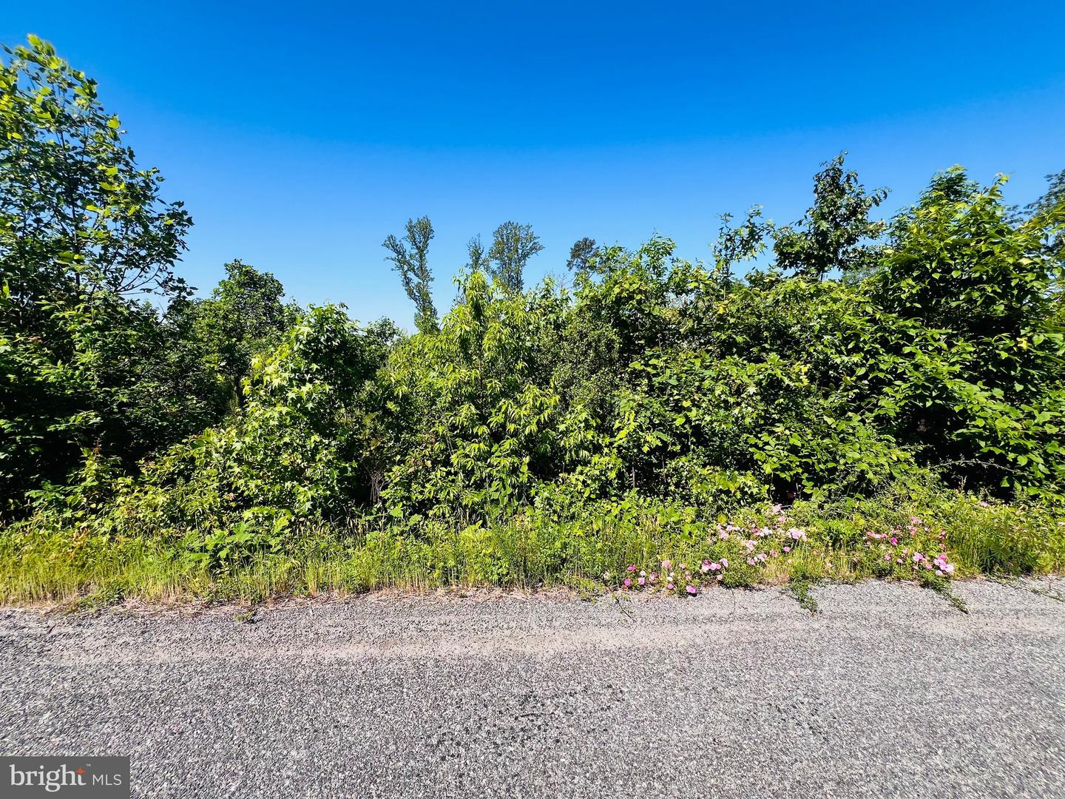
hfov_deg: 106.2
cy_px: 400
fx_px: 400
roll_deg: +1.0
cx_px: 532
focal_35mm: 13
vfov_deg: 89.9
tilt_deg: -6.5
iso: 32
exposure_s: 1/943
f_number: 1.8
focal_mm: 1.57
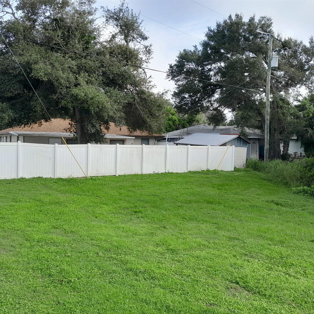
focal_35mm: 32
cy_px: 157
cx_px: 140
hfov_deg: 51.0
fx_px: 328
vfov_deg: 51.1
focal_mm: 4
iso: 40
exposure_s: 1/280
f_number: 1.8
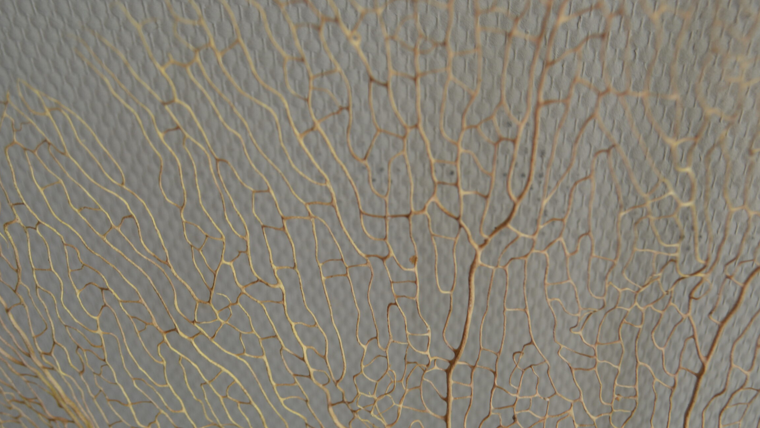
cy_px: 276
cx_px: 397
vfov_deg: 28.2
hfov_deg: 48.3
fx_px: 846
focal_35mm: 42
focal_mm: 24
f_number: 5.6
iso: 450
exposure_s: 1/60
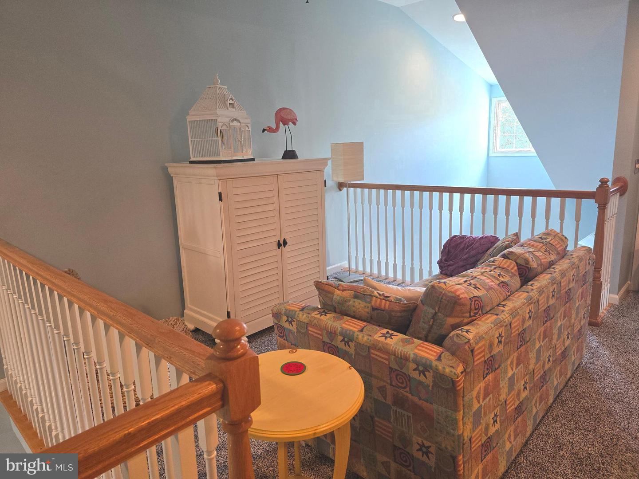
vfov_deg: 58.9
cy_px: 240
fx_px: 425
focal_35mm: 23
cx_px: 320
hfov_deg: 73.9
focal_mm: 6.3
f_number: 1.7
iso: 250
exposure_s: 1/120
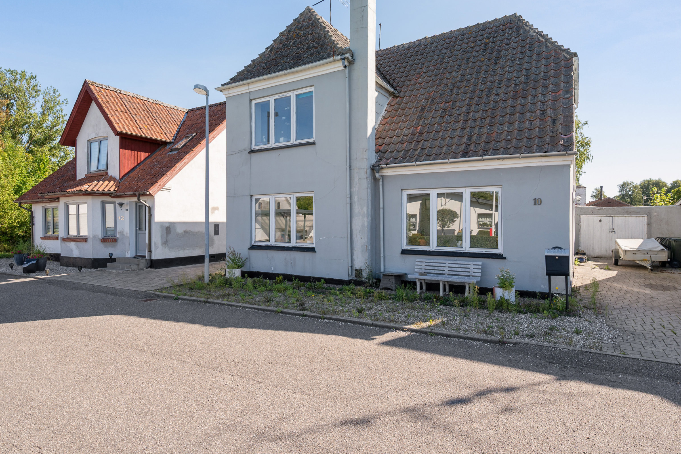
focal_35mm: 20
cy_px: 221
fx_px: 378
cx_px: 374
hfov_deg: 83.7
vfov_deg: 61.9
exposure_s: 1/250
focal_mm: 16
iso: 200
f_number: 8
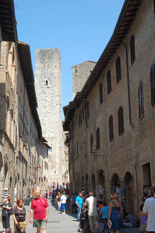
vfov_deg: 37.9
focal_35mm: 52
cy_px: 116
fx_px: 340
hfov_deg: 25.7
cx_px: 78
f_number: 10
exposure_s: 1/250
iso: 280
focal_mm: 35
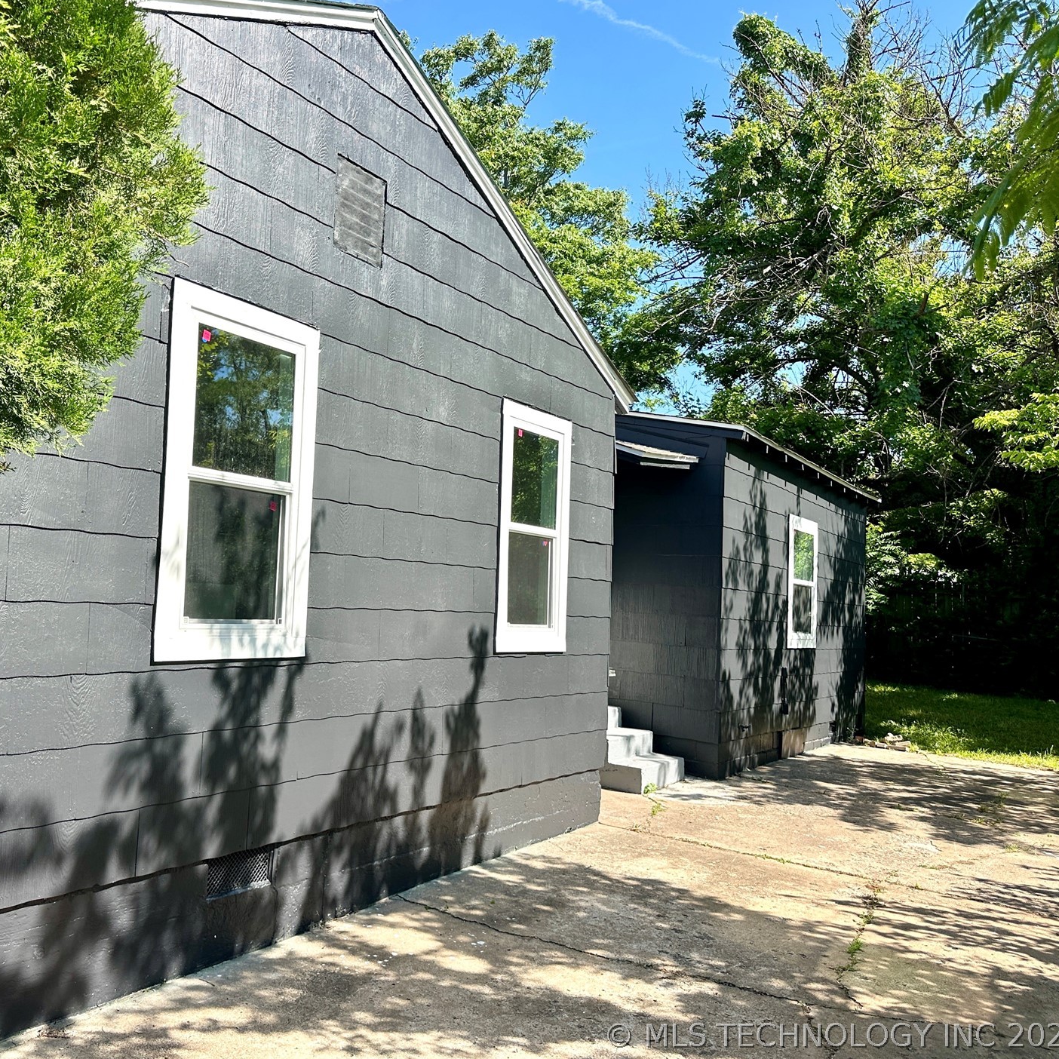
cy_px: 517
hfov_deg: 54.7
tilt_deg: +4.0
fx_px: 1004
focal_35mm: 29
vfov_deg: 55.6
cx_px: 368
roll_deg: -3.1
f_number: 1.78
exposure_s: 1/1664
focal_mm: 6.86
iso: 80
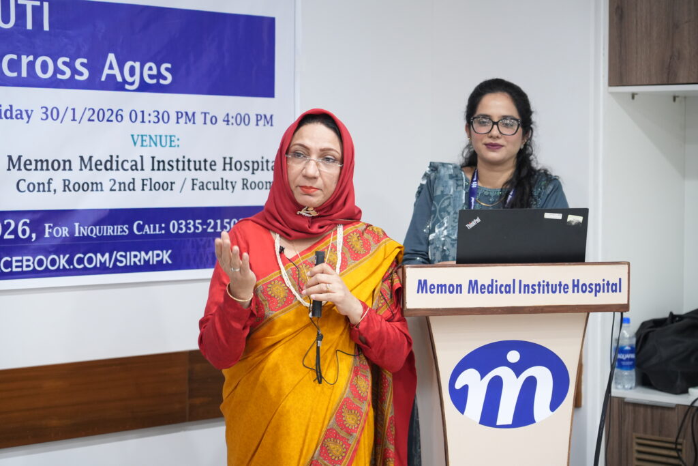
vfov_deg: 16.5
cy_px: 233
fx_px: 1609
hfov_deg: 24.5
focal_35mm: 83
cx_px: 349
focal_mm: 83
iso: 2500
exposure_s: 1/100
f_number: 4
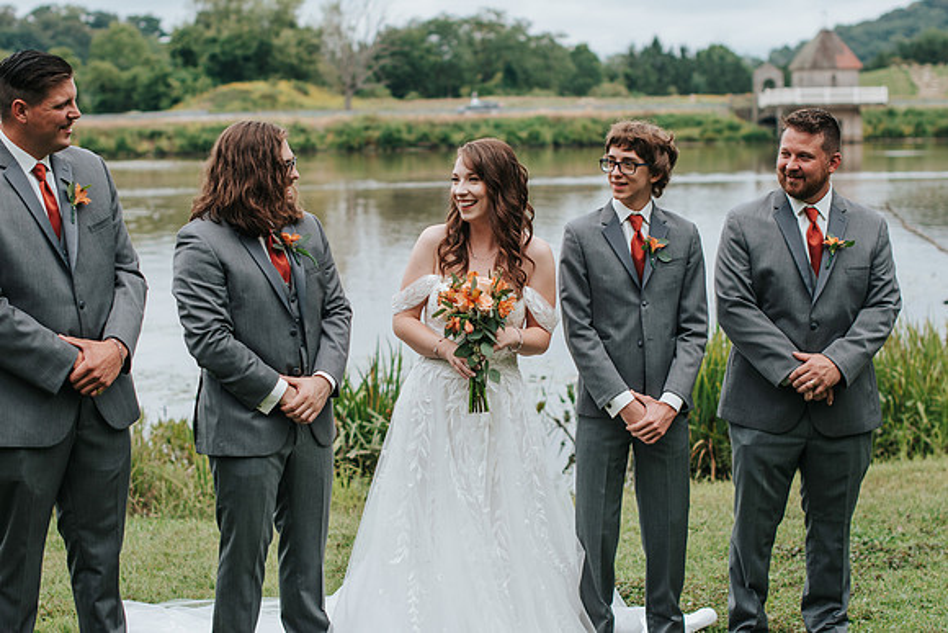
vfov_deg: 18.2
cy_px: 316
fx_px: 1975
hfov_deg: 27.0
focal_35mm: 75
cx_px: 474
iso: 200
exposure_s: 1/1600
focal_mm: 50
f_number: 2.8
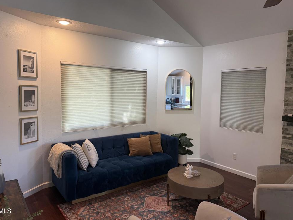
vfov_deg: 54.9
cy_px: 107
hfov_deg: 69.4
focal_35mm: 25
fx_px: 212
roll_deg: -1.1
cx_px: 141
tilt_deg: -3.4
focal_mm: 6.76
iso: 125
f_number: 1.78
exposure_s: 1/120
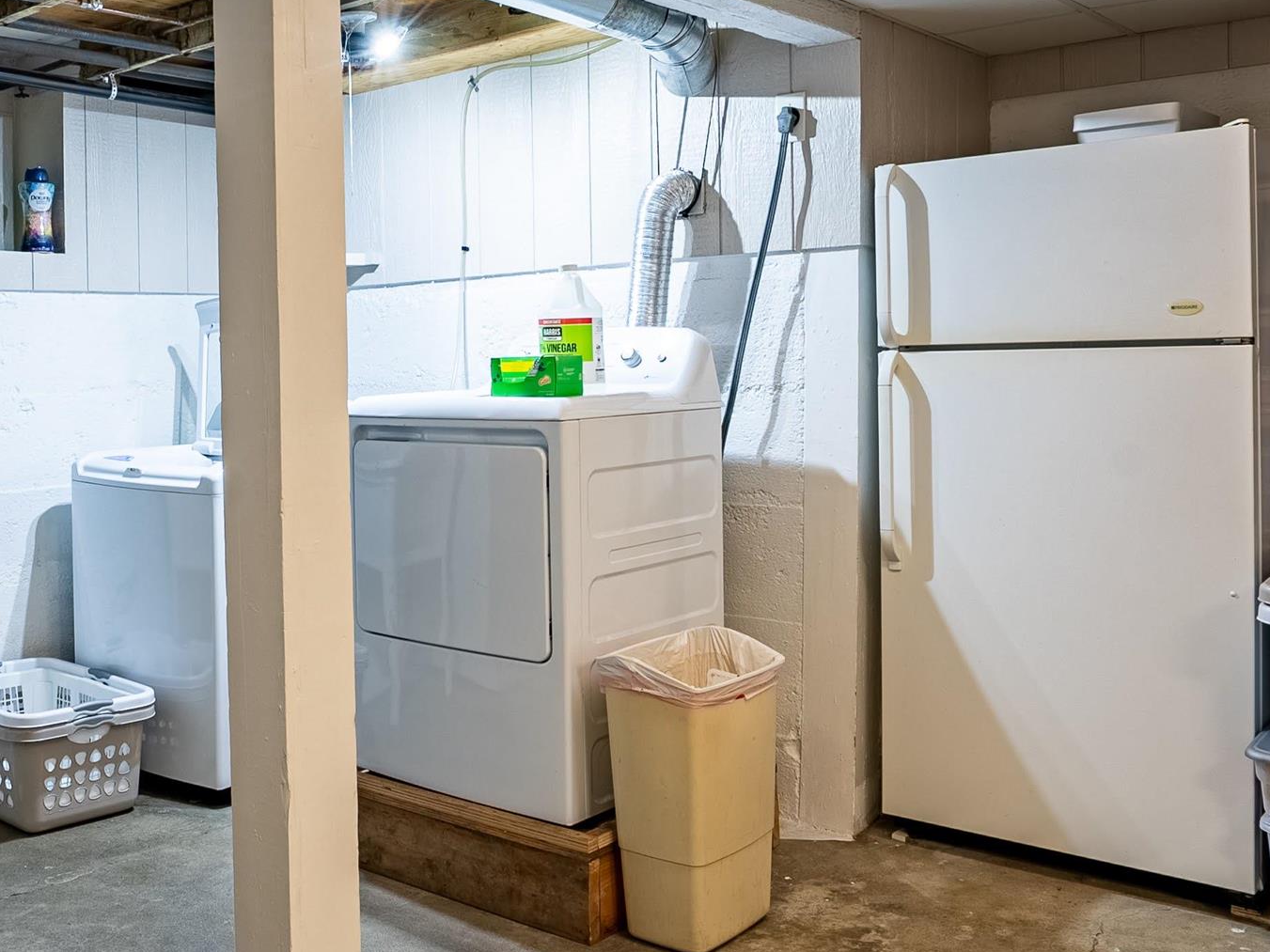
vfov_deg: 40.5
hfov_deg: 50.6
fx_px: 1284
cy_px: 387
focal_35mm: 35
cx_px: 330
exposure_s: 1/125
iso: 400
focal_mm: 16
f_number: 8
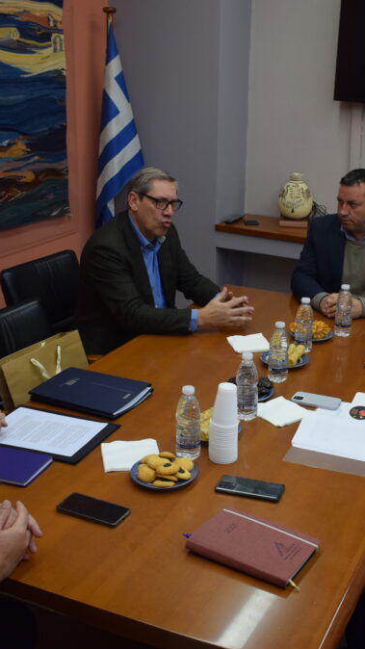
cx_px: 271
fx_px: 740
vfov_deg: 47.4
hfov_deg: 27.4
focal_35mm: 43
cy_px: 322
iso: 720
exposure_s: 1/60
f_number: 4
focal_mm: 18
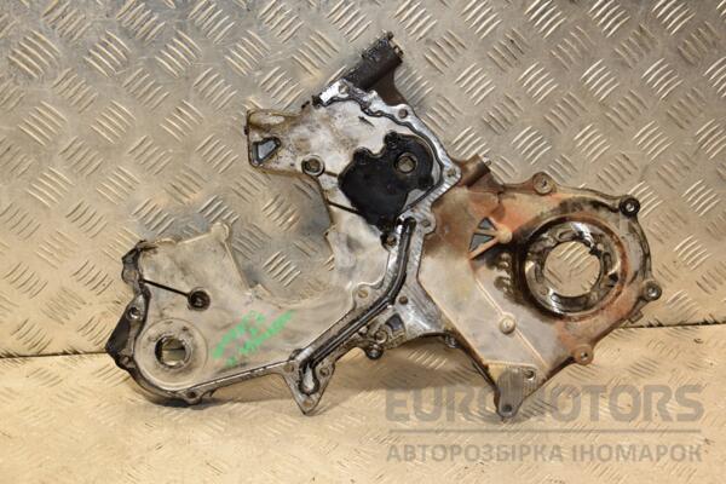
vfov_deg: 23.8
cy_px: 242
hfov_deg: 35.1
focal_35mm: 57
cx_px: 363
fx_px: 1149
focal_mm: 38
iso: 800
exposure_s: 1/160
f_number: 5
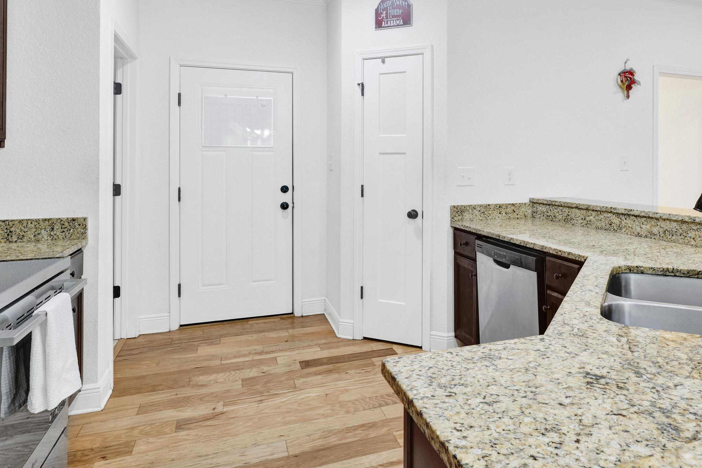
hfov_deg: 72.7
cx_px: 433
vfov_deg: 52.1
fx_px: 468
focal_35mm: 24
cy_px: 154
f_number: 11
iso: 400
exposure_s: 1/3
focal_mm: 15
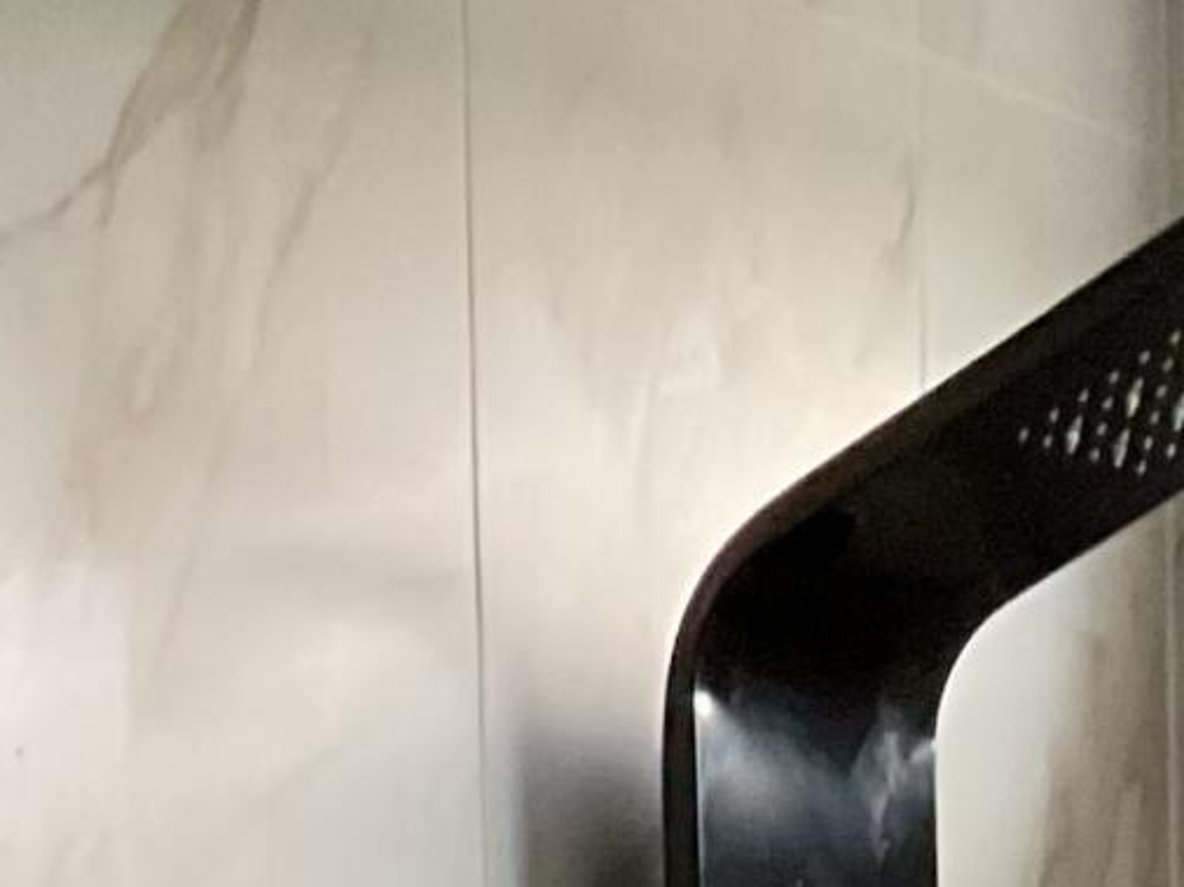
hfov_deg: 11.4
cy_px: 2591
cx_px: 108
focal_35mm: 172
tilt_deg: -5.9
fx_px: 5880
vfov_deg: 7.6
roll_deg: +1.5
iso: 250
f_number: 1.8
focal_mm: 3
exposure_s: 1/40
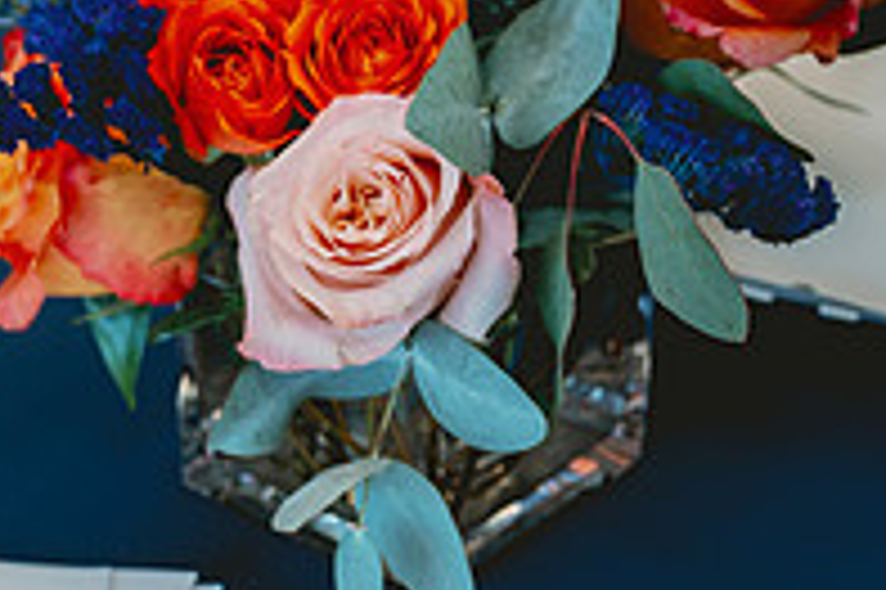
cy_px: 793
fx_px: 2902
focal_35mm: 118
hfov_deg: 16.3
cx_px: -306
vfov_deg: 11.3
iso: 500
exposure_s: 1/125
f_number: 4.5
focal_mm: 40
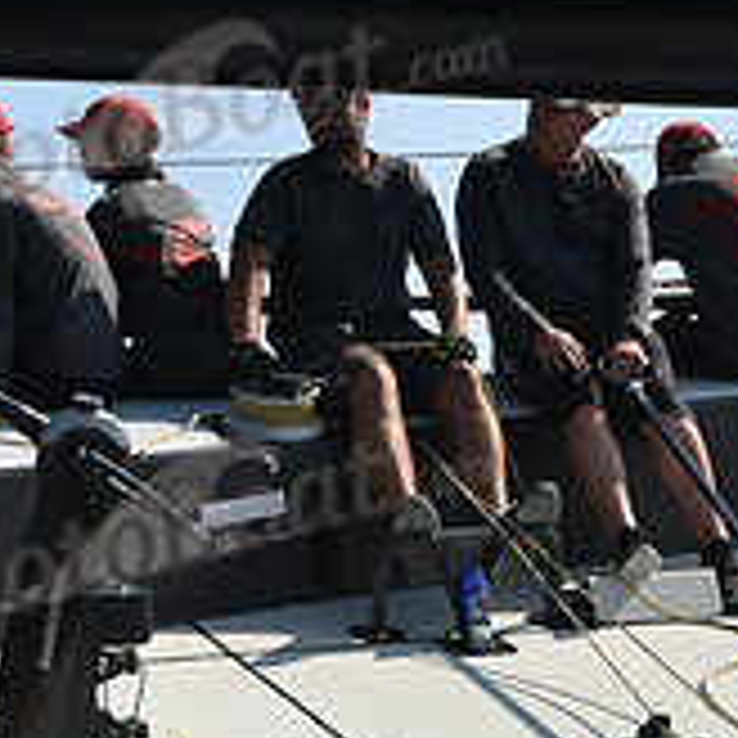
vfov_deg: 8.3
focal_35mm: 211
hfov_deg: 8.2
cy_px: 700
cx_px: 742
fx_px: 5089
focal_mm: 70
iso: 320
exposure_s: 1/1600
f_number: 8
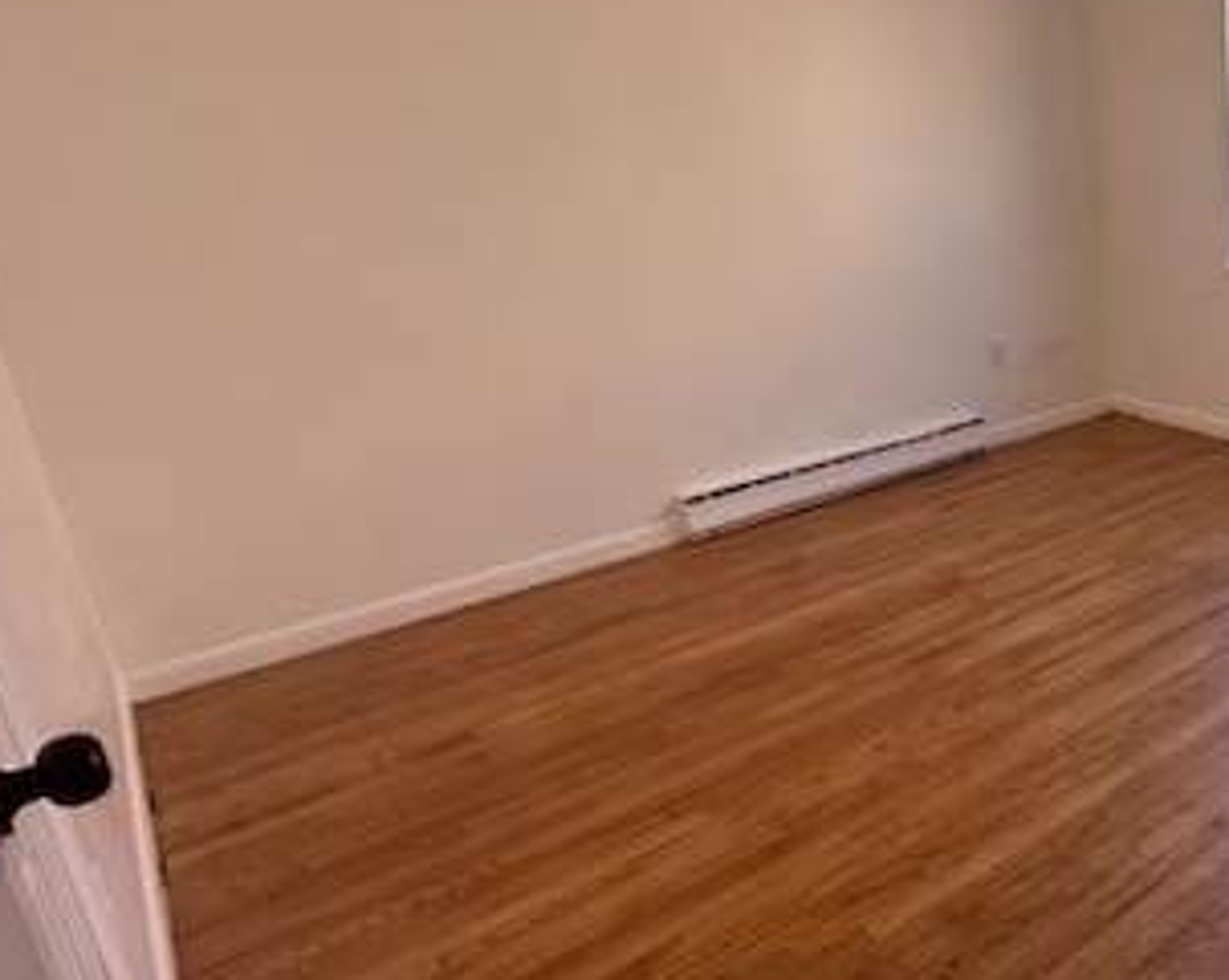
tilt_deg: -15.3
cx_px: 1245
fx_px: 1054
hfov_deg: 48.9
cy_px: 399
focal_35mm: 29
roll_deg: +1.1
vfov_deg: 49.6
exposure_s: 1/184
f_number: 2.2
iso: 40
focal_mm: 2.22
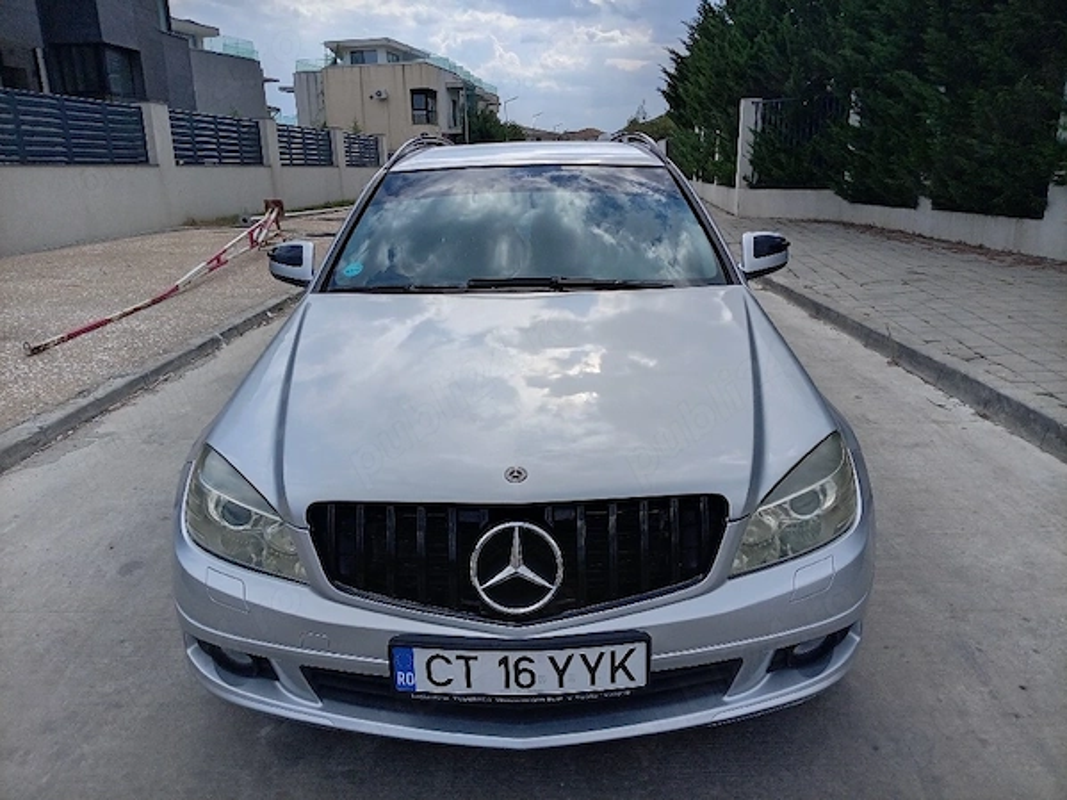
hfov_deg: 69.4
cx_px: 534
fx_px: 770
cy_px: 400
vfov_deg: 54.9
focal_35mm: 25
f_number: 1.8
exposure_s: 1/2000
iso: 100
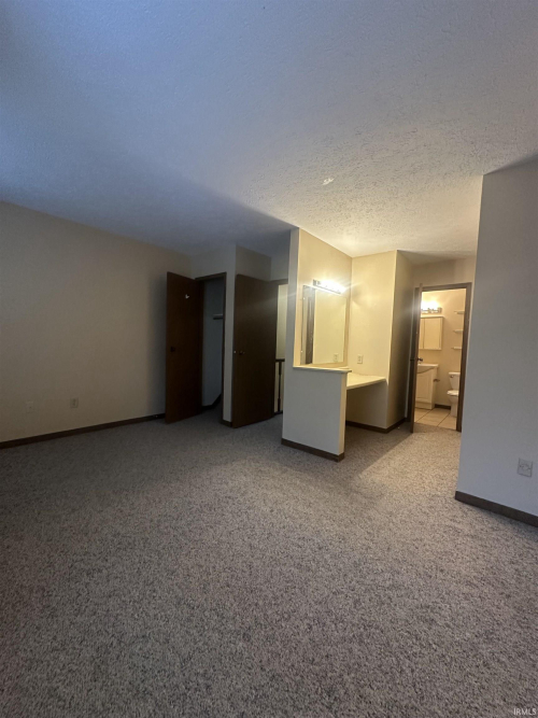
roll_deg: -2.6
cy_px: 359
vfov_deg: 102.1
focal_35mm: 14
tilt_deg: -3.4
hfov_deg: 85.7
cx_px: 269
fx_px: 290
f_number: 2.2
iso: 320
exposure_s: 1/60
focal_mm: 2.22
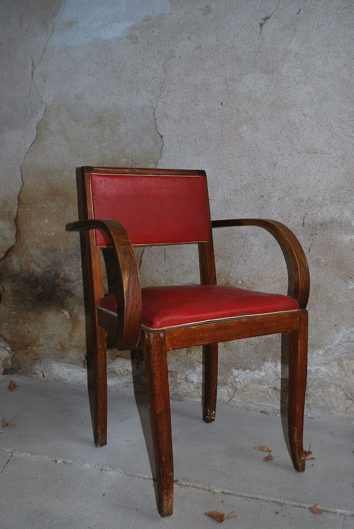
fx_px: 574
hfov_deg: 34.3
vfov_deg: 49.5
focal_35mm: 39
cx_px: 177
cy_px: 264
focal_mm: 26
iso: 200
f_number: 4.2
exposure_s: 1/60
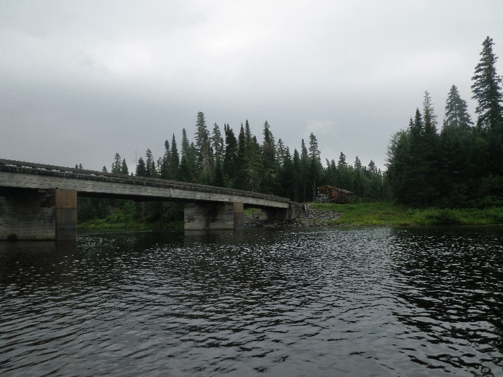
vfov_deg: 49.7
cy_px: 188
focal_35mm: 28
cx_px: 252
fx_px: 407
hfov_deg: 63.4
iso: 80
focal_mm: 5
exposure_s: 1/250
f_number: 4.2
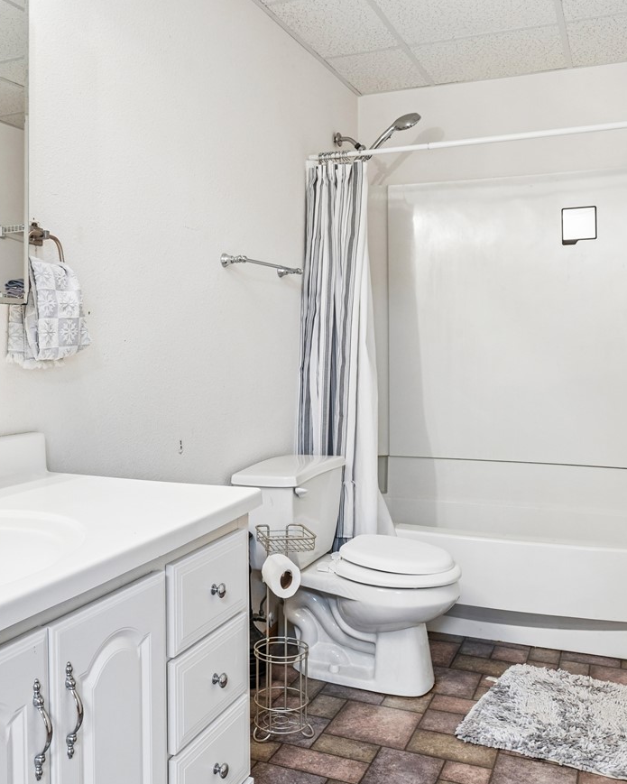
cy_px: 333
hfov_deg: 44.4
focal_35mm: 33
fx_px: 766
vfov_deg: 54.0
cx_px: 261
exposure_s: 1/6
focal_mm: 18
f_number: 9
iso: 400
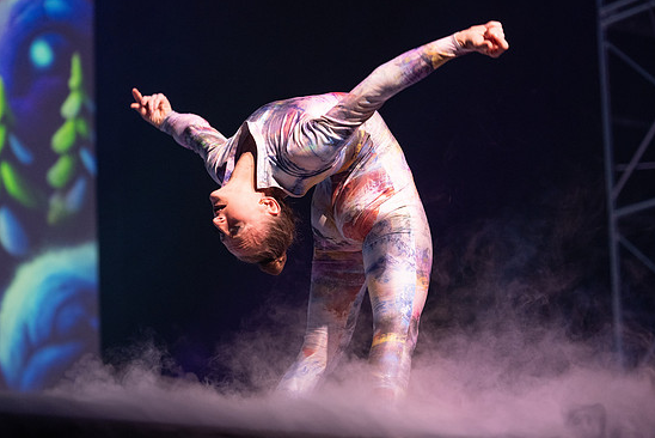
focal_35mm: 147
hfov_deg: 14.0
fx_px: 2676
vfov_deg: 9.3
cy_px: 220
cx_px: 344
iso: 1600
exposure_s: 1/400
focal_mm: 130
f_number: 2.8
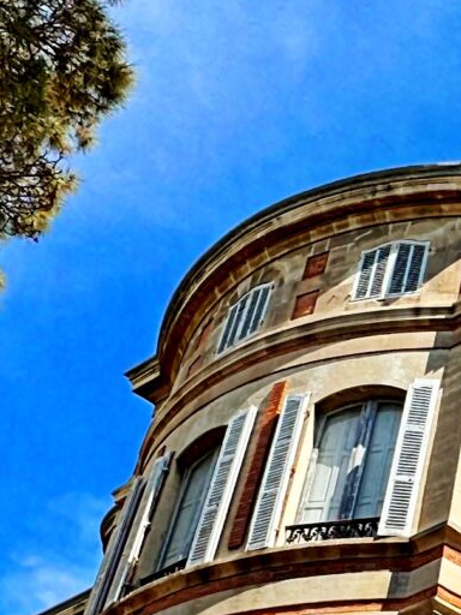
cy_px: 523
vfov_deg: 28.9
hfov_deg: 19.0
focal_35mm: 65
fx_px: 1154
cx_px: 747
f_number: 1.8
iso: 32
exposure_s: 1/1410
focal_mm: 1.57
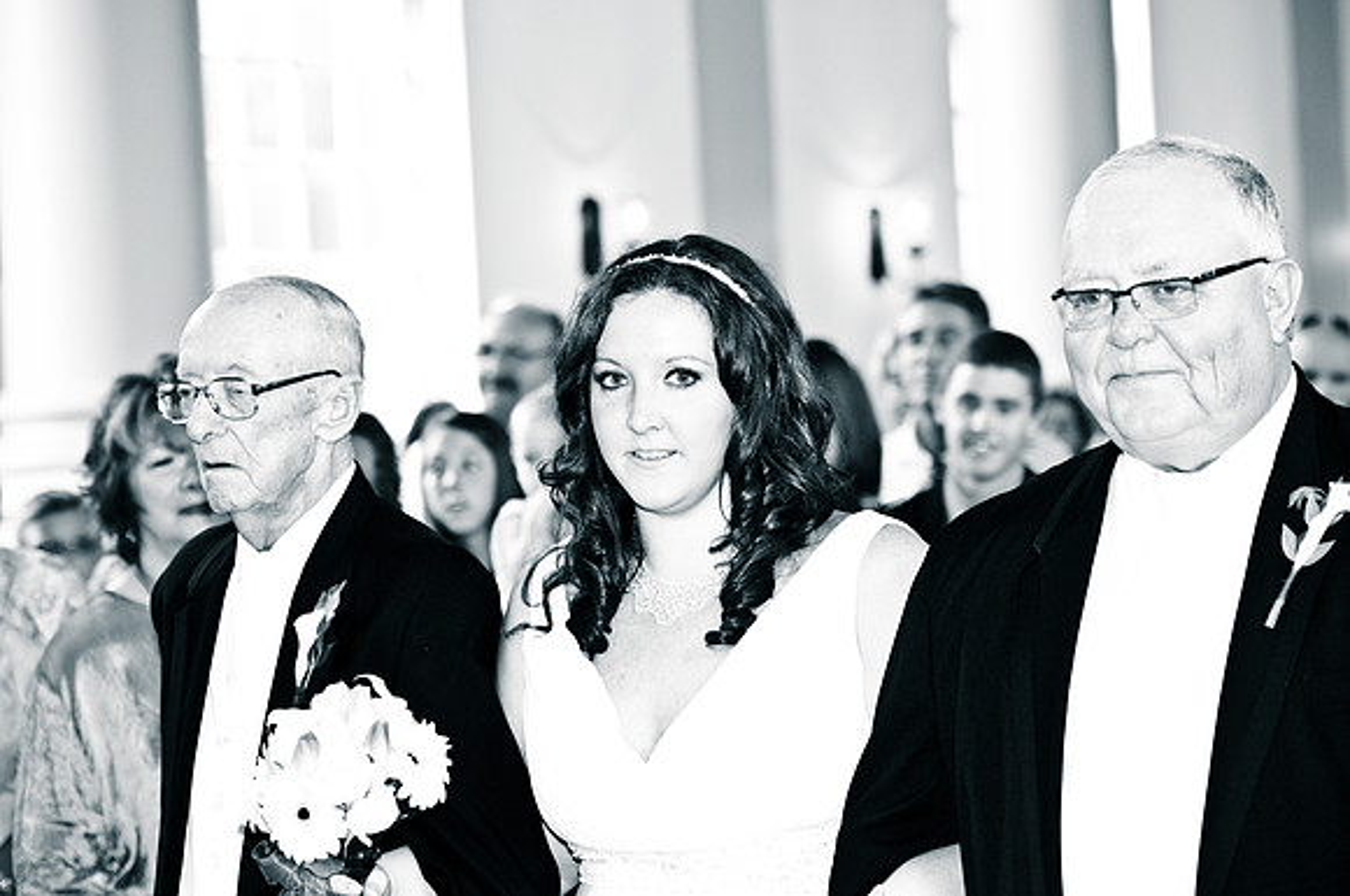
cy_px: 448
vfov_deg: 13.0
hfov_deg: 19.5
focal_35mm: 105
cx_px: 675
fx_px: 3932
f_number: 2.8
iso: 200
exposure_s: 1/60
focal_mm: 70
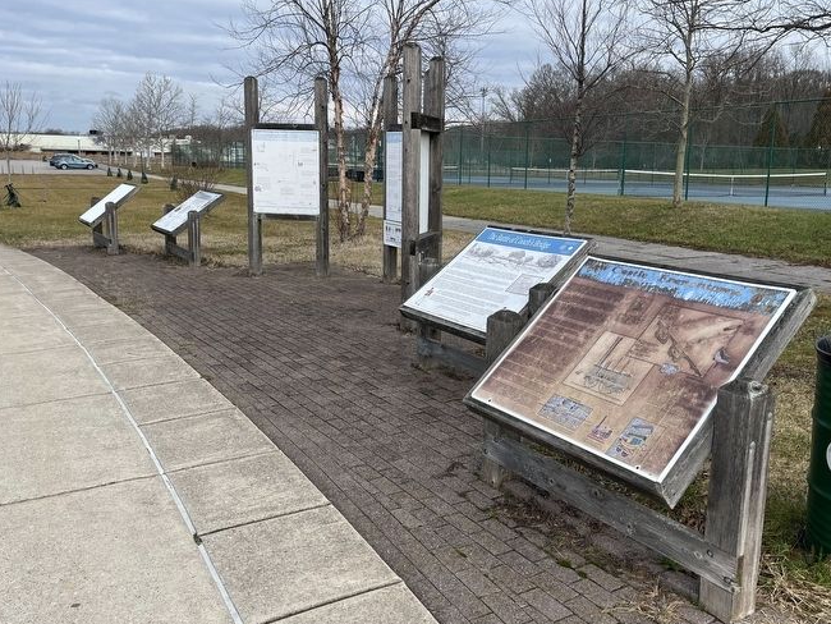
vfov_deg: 44.2
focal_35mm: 32
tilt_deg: -9.3
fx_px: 768
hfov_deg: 56.7
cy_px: 311
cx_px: 463
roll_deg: -0.6
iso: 50
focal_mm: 5.1
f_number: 1.6
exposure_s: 1/1862
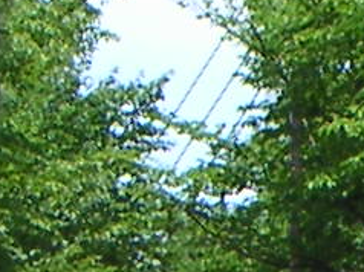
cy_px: 406
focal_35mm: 256
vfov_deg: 5.7
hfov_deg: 7.5
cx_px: 674
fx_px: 2689
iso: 64
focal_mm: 5
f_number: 2.8
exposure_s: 1/750
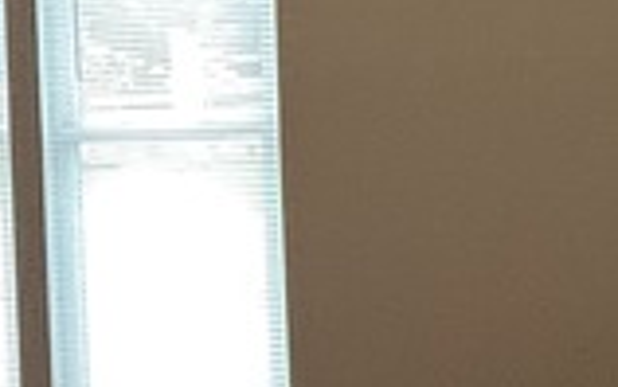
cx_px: -172
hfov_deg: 20.3
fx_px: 1584
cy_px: 192
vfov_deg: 13.9
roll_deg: +3.1
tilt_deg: -2.9
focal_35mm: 94
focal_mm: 1.57
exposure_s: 1/60
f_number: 1.8
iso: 400
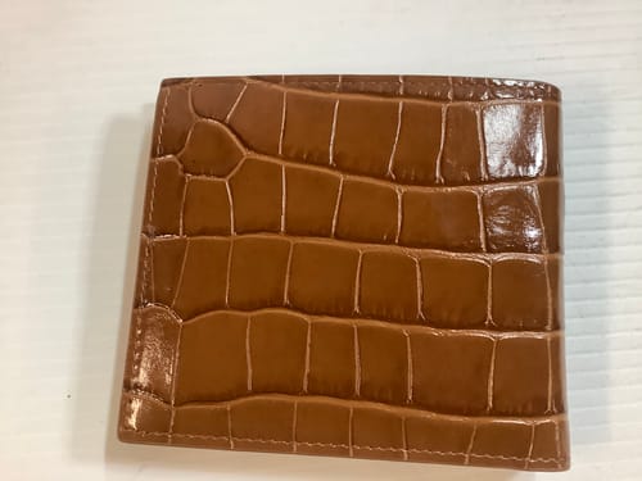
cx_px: 321
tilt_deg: -76.0
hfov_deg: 58.4
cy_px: 240
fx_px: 575
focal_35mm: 31
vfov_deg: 45.4
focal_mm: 3.3
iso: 250
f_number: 2.4
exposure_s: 1/50
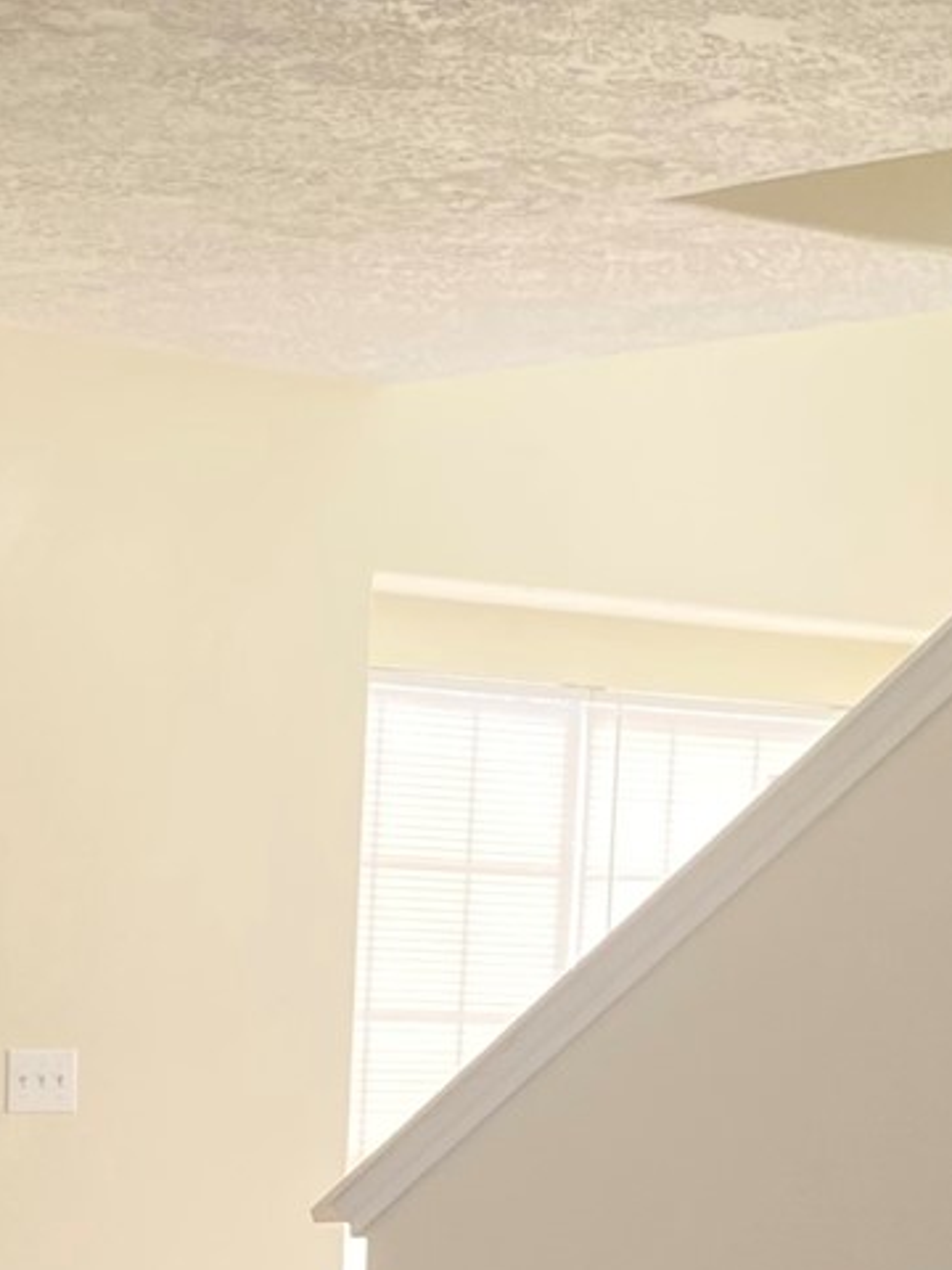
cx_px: -24
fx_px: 4070
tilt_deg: -4.8
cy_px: 1349
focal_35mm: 111
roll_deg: -2.0
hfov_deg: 13.1
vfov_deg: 17.2
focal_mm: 4.25
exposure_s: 1/122
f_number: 1.8
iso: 64
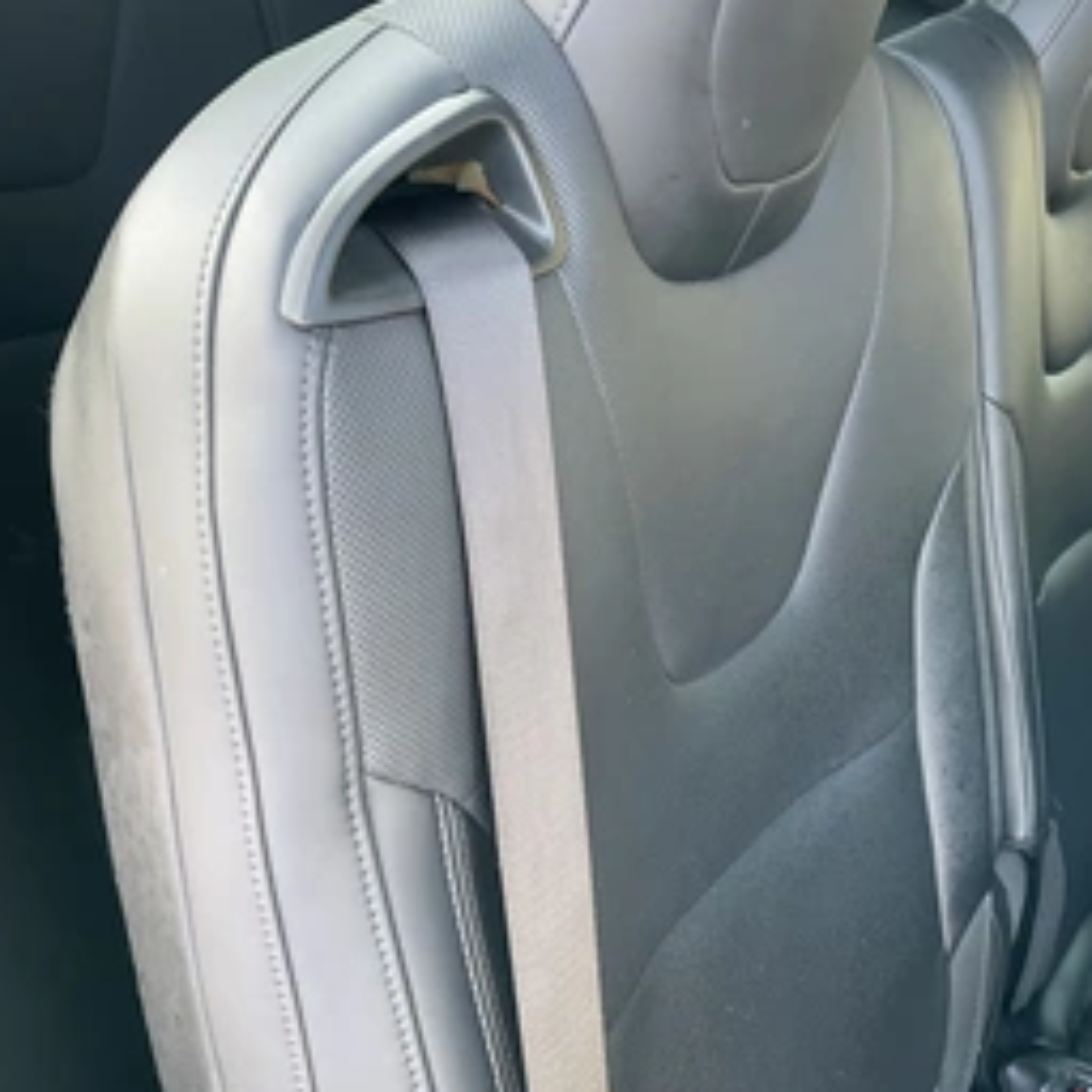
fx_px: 1428
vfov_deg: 41.8
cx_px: 793
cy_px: 495
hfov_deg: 40.9
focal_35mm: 40
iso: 64
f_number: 1.8
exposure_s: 1/79
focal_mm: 3
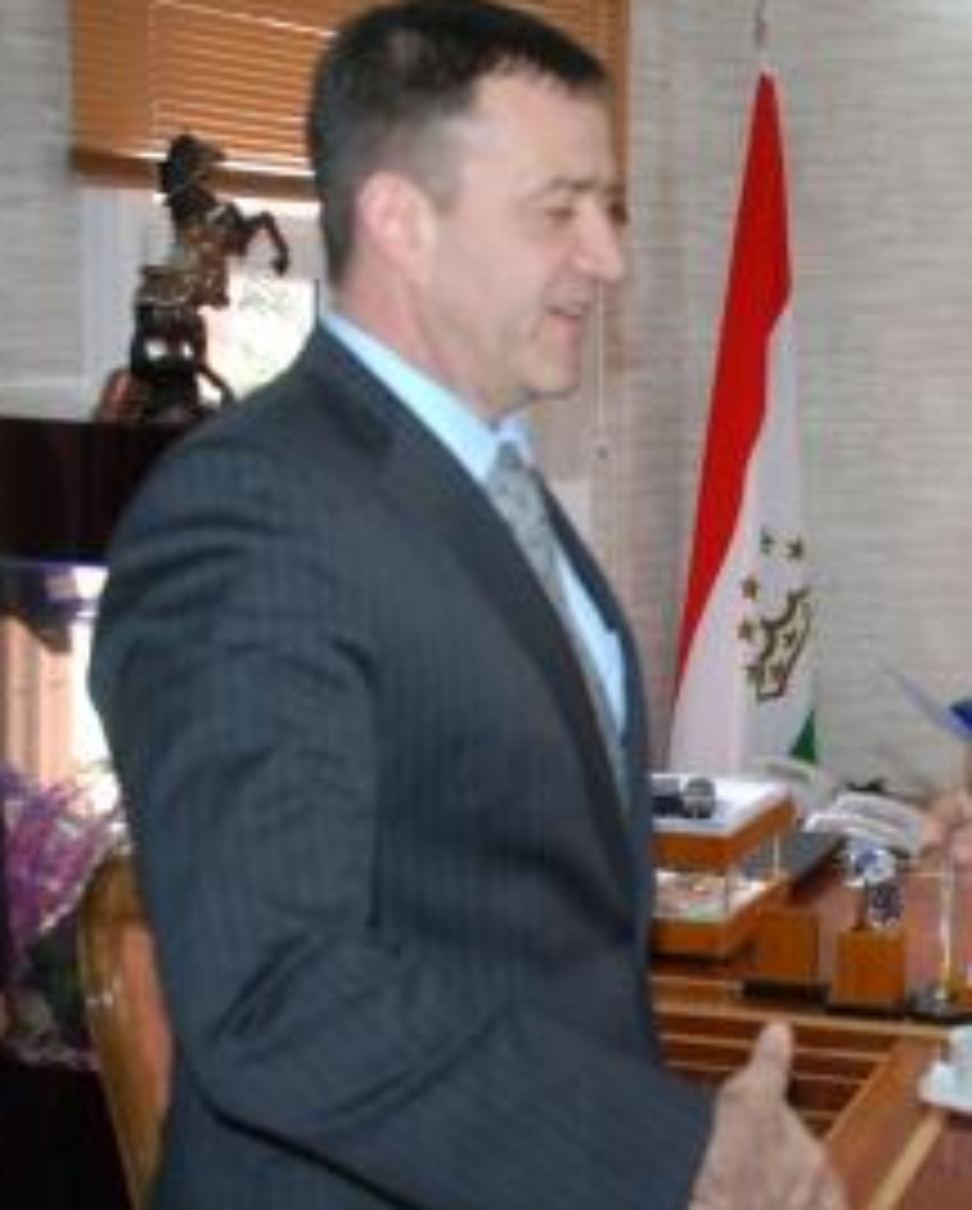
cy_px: 560
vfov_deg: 30.9
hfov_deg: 23.9
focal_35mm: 61
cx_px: 976
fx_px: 2189
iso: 800
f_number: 5
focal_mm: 26
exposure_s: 1/60
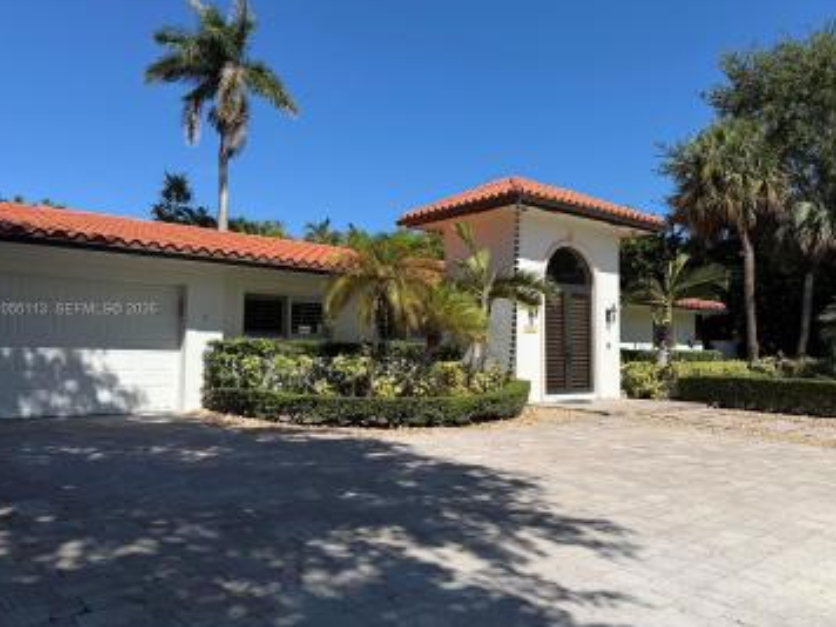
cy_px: 310
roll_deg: -0.1
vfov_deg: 51.4
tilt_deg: +3.7
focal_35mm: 27
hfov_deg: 65.3
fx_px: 652
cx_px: 444
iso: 80
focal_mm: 6.76
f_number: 1.78
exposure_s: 1/4975
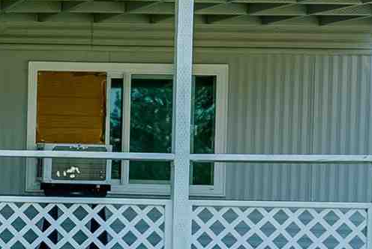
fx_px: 1024
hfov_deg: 16.2
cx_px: -362
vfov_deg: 13.7
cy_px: 238
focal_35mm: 99
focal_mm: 16
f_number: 8
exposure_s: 1/8000
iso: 400
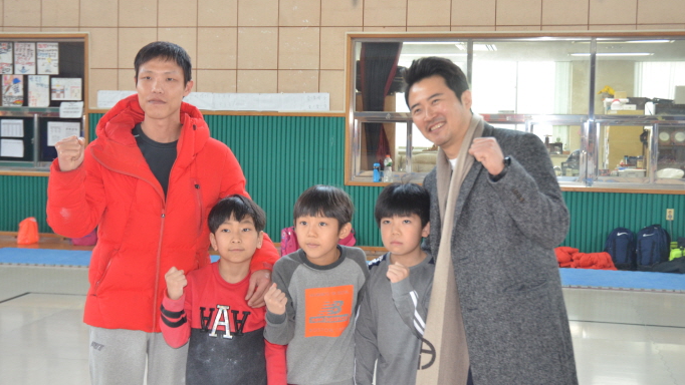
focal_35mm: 56
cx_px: 342
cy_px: 166
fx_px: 1009
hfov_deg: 37.5
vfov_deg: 21.6
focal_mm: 35
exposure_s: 1/60
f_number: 5
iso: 1000
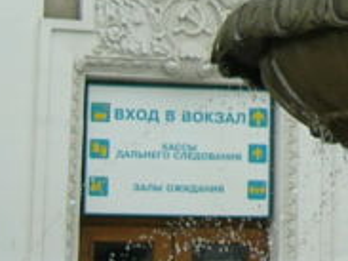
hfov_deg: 9.8
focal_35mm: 196
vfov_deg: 7.5
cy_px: -69
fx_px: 1969
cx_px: 517
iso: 50
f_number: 2.8
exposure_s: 1/500
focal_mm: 5.8
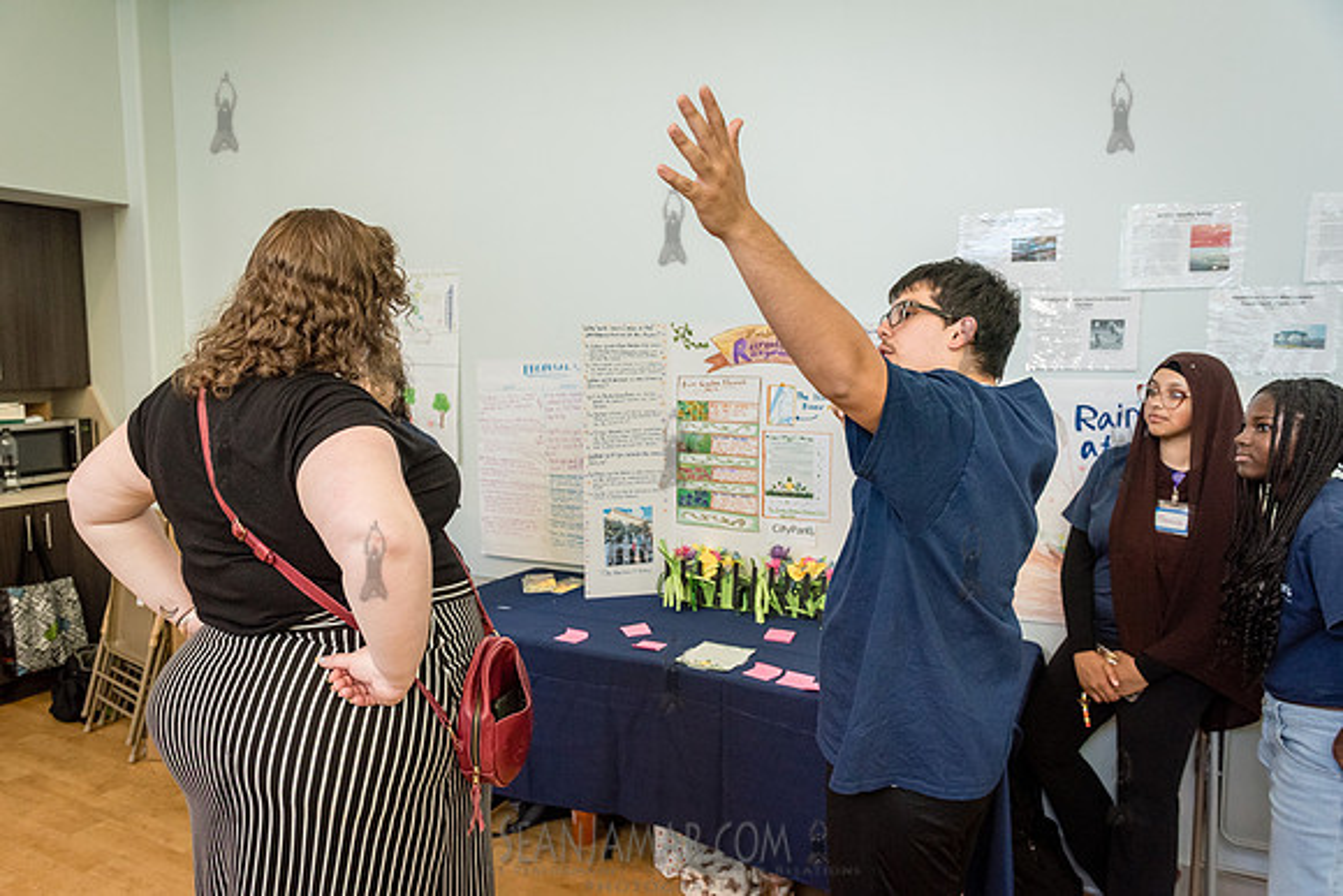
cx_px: 672
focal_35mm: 24
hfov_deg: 73.7
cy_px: 448
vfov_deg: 53.2
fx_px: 896
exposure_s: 1/400
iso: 2500
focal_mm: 24
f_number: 4
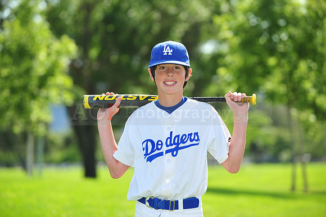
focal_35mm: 145
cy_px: 108
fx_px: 1312
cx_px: 163
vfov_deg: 9.5
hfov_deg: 14.2
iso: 320
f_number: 4.5
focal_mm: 145
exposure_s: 1/1250
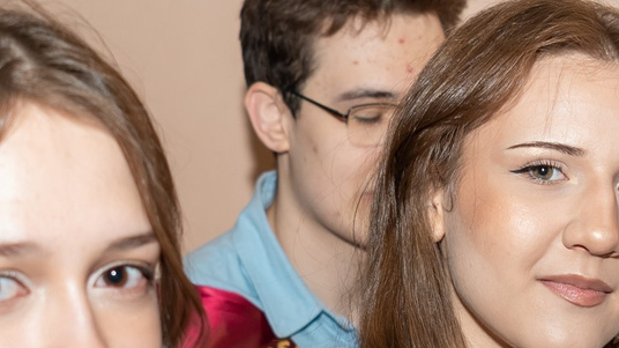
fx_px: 1969
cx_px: 434
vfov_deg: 9.8
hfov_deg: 17.8
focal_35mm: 120
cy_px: 540
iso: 320
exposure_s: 1/200
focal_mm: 24
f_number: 3.5
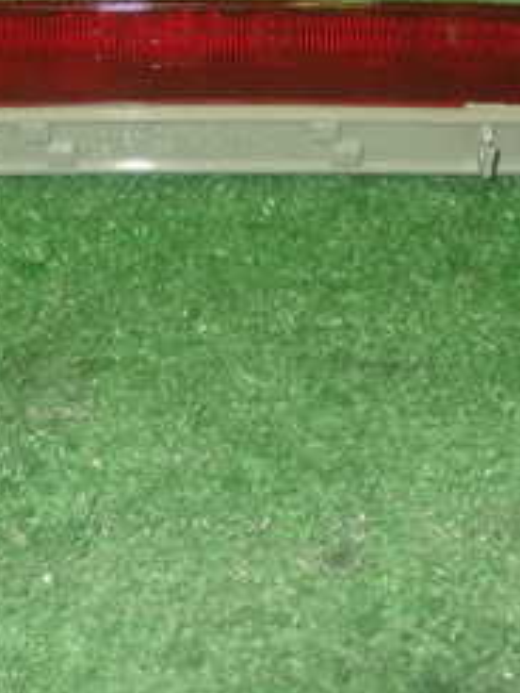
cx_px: 195
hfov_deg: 15.9
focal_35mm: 93
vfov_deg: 20.8
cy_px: 133
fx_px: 1861
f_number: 8
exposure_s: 1/40
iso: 800
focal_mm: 6.83
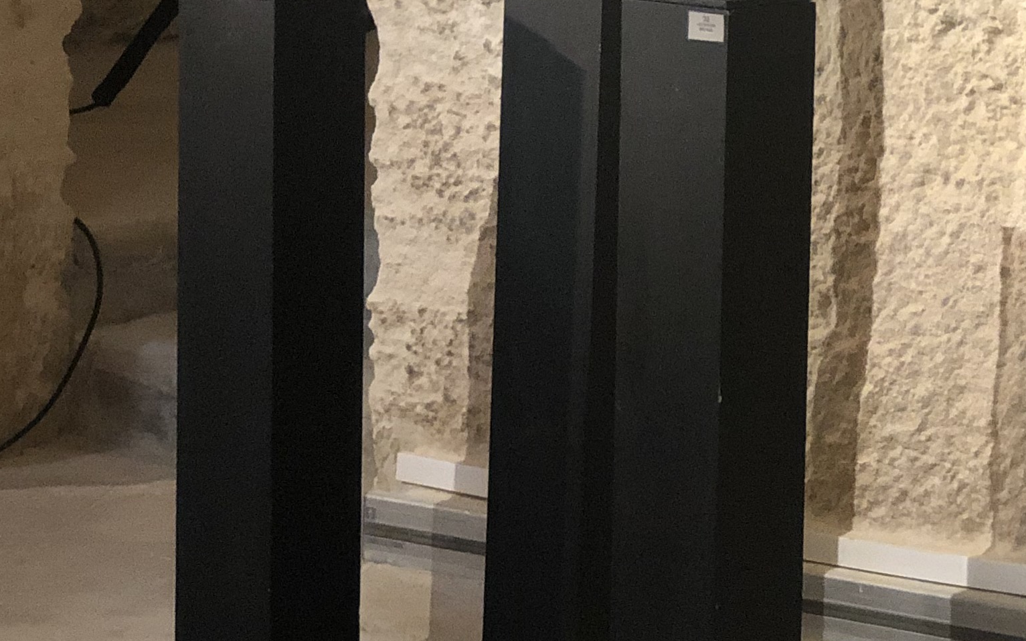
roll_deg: -2.0
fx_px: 4054
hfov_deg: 14.1
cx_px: 1129
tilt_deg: -5.3
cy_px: -28
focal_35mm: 145
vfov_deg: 9.0
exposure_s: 1/25
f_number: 2.4
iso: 125
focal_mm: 6
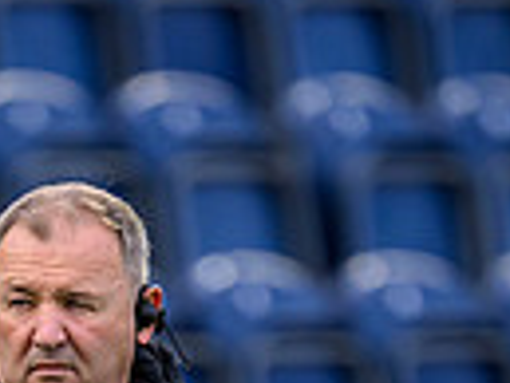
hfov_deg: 0.7
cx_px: 13
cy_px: 861
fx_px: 41453
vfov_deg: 0.5
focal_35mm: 2811
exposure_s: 1/1000
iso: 1250
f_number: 4
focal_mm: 560
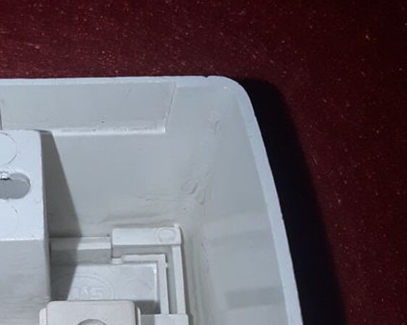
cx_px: 82
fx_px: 759
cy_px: 360
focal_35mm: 63
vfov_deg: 22.8
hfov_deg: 29.4
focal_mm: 2.91
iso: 40
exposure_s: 1/699
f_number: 1.9
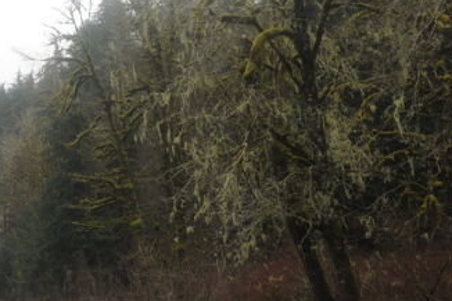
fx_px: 1079
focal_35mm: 86
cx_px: -94
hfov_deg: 21.9
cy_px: 119
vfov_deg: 15.9
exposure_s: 1/80
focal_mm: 35
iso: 320
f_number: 5.6
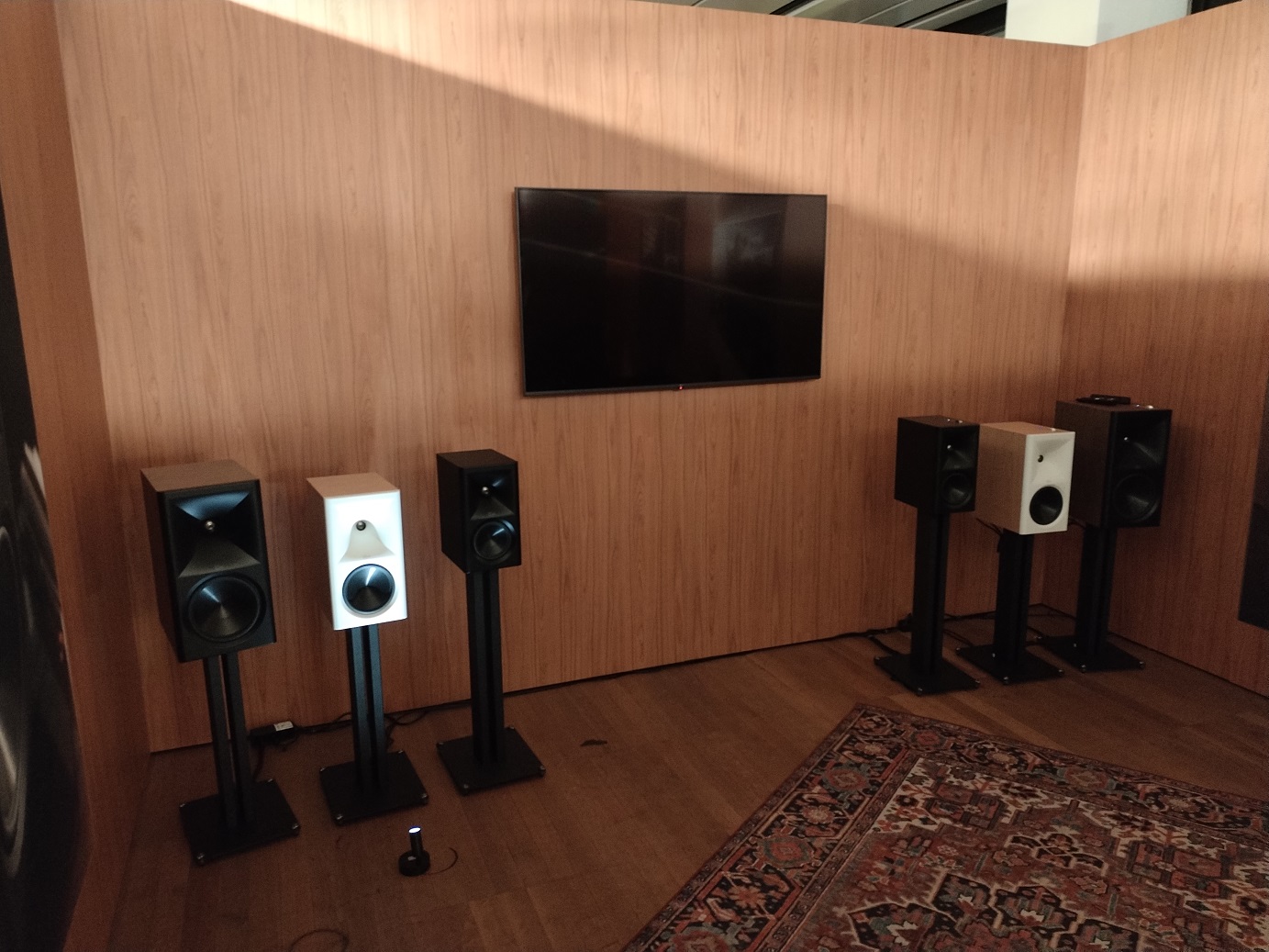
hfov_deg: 61.7
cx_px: 634
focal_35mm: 29
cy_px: 476
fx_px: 1063
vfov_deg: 48.2
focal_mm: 4.75
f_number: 1.8
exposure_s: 1/16.7
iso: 2065
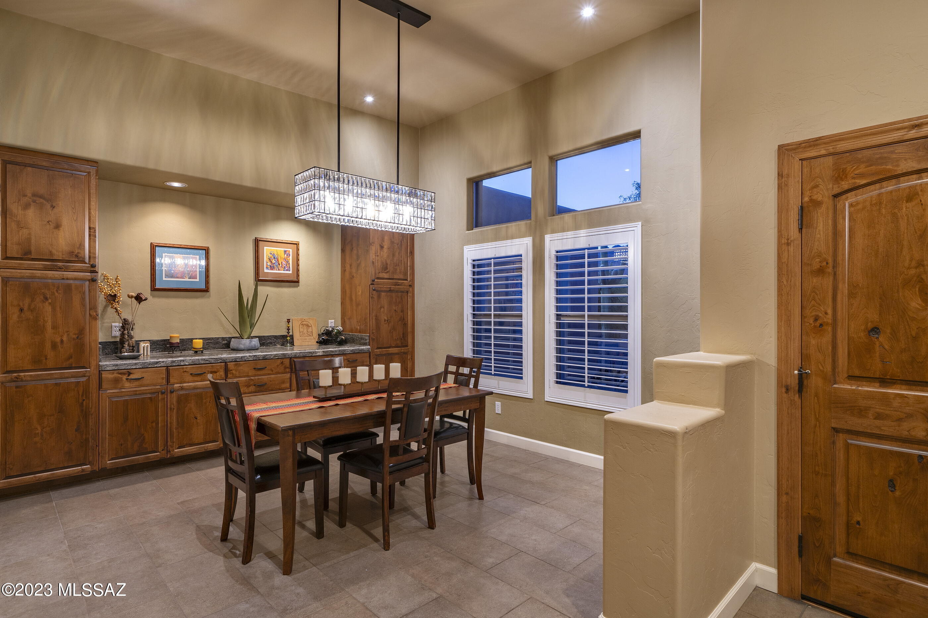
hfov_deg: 90.0
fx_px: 464
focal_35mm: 18
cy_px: 309
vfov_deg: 67.4
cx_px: 464
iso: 200
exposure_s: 1.3
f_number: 9
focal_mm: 18
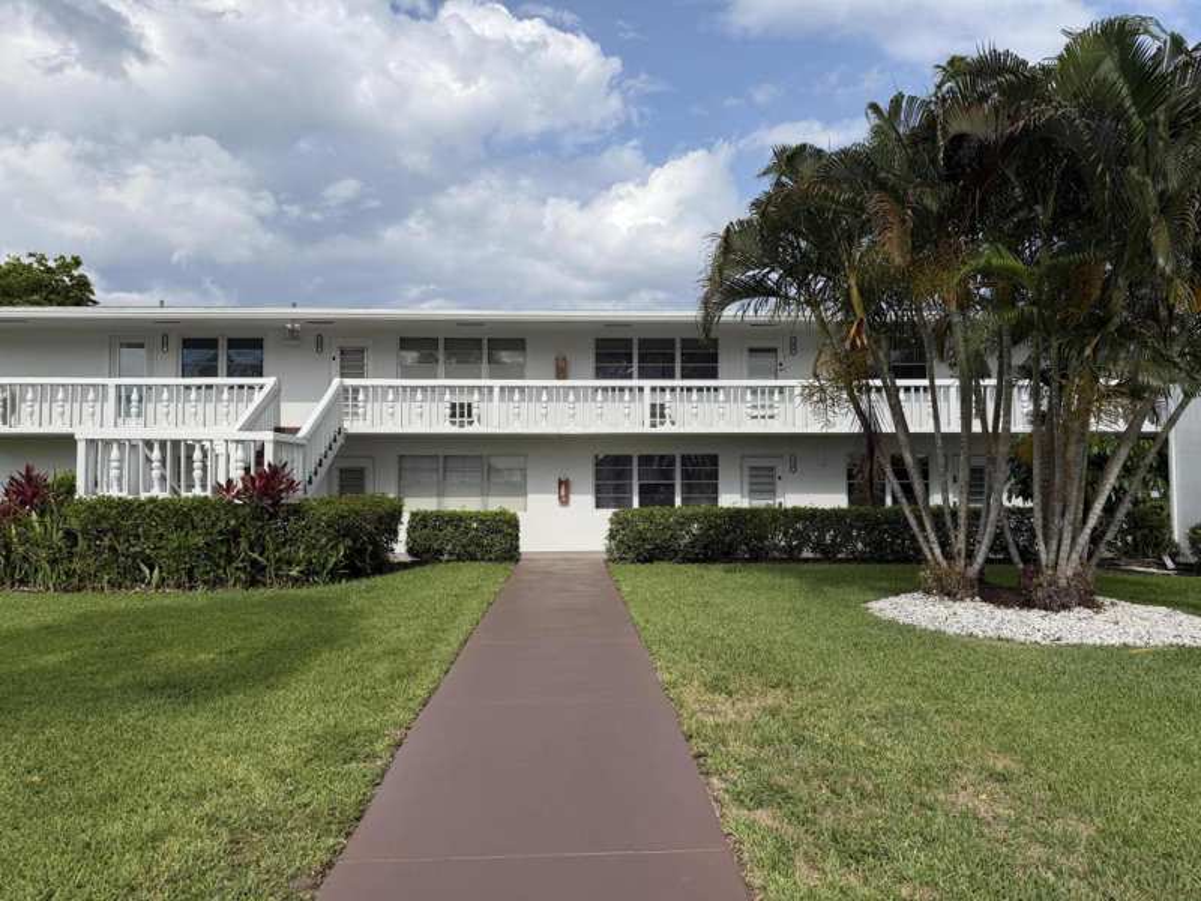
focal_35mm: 24
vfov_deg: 56.8
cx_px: 600
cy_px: 450
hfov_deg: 71.6
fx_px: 833
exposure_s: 1/5714
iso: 80
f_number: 1.78
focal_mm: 6.76
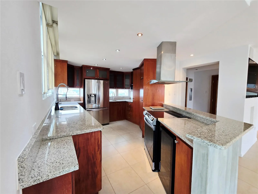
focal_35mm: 13
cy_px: 97
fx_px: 97
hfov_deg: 106.2
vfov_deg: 89.9
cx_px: 129
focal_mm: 2.2
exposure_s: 1/60.2
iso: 160
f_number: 2.2
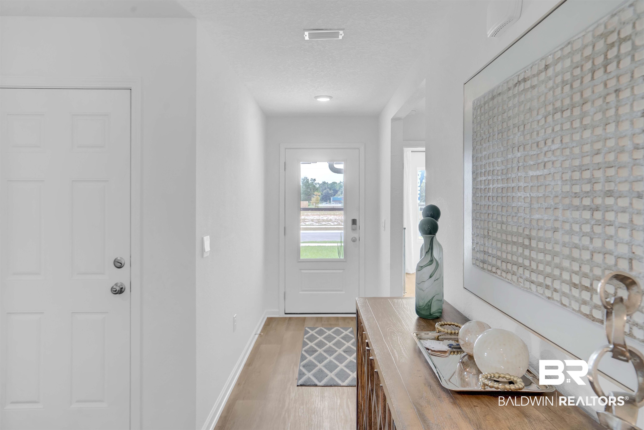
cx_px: 322
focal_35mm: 23
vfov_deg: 55.1
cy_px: 215
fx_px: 411
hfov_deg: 76.1
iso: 500
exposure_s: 1/50
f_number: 8
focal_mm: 23
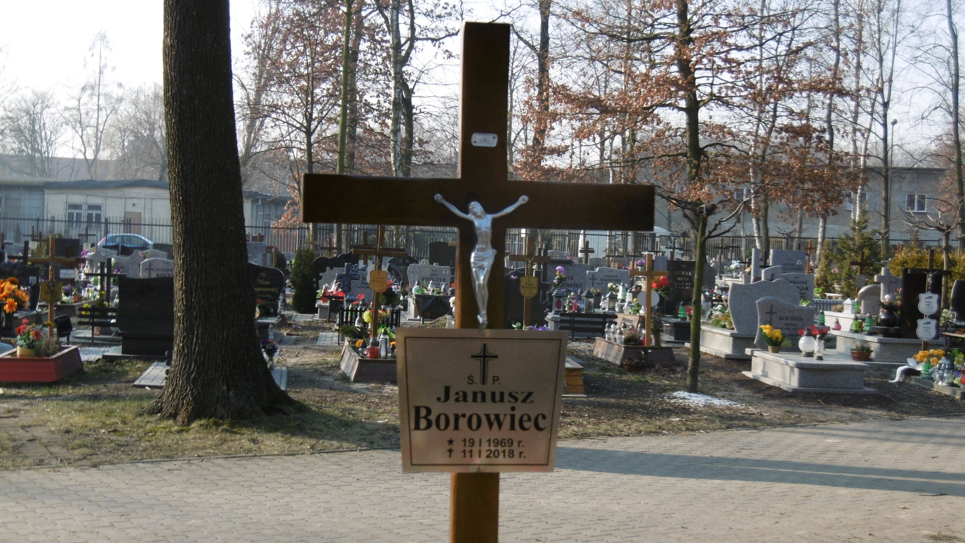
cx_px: 483
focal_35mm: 65
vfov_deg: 18.5
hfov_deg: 32.4
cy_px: 294
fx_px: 1663
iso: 100
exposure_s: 1/250
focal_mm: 10.5
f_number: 4.2
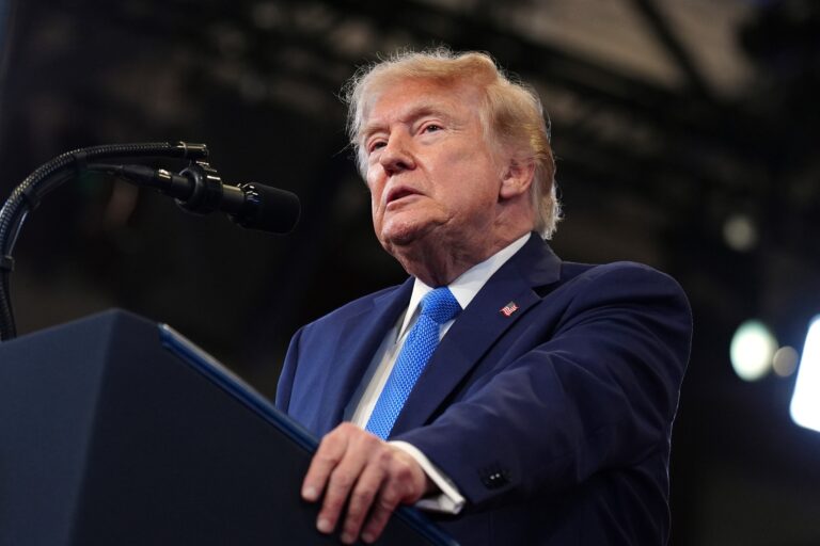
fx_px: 4737
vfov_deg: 6.6
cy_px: 273
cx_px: 410
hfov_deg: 9.9
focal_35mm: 208
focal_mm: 139
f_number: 2.8
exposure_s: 1/1000
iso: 2000
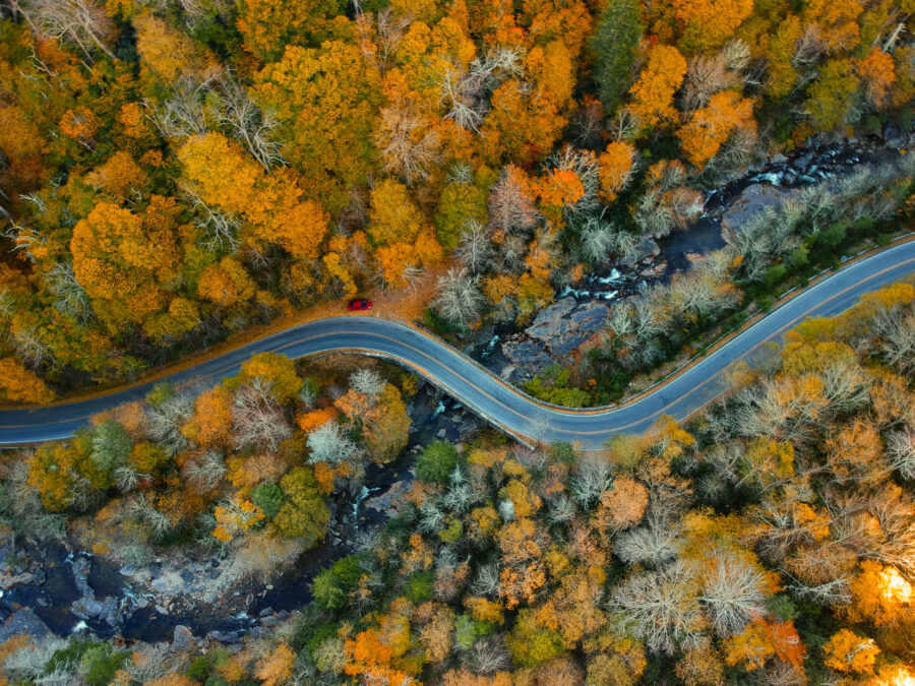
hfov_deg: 69.4
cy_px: 343
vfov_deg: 54.9
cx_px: 458
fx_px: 661
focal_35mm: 25
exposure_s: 1/15
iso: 223
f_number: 2.6
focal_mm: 4.5
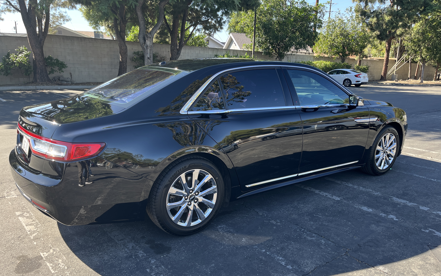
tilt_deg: -15.3
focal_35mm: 28
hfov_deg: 66.5
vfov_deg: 44.4
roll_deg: -1.9
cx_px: 217
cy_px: 157
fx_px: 336
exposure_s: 1/343
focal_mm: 5.1
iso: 50
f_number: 1.6
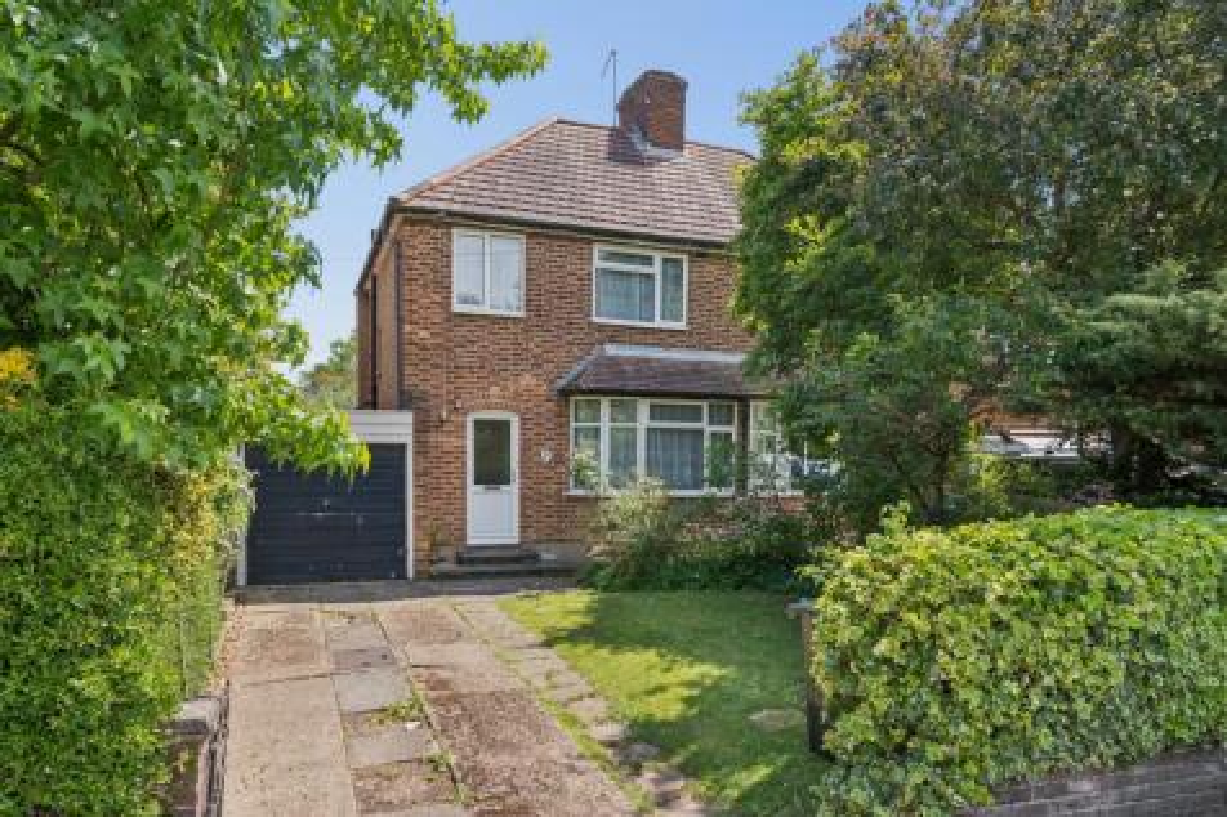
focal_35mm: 22
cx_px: 614
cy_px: 408
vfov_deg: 57.2
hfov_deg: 78.6
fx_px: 750
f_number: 5.6
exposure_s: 1/250
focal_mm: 22
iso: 250
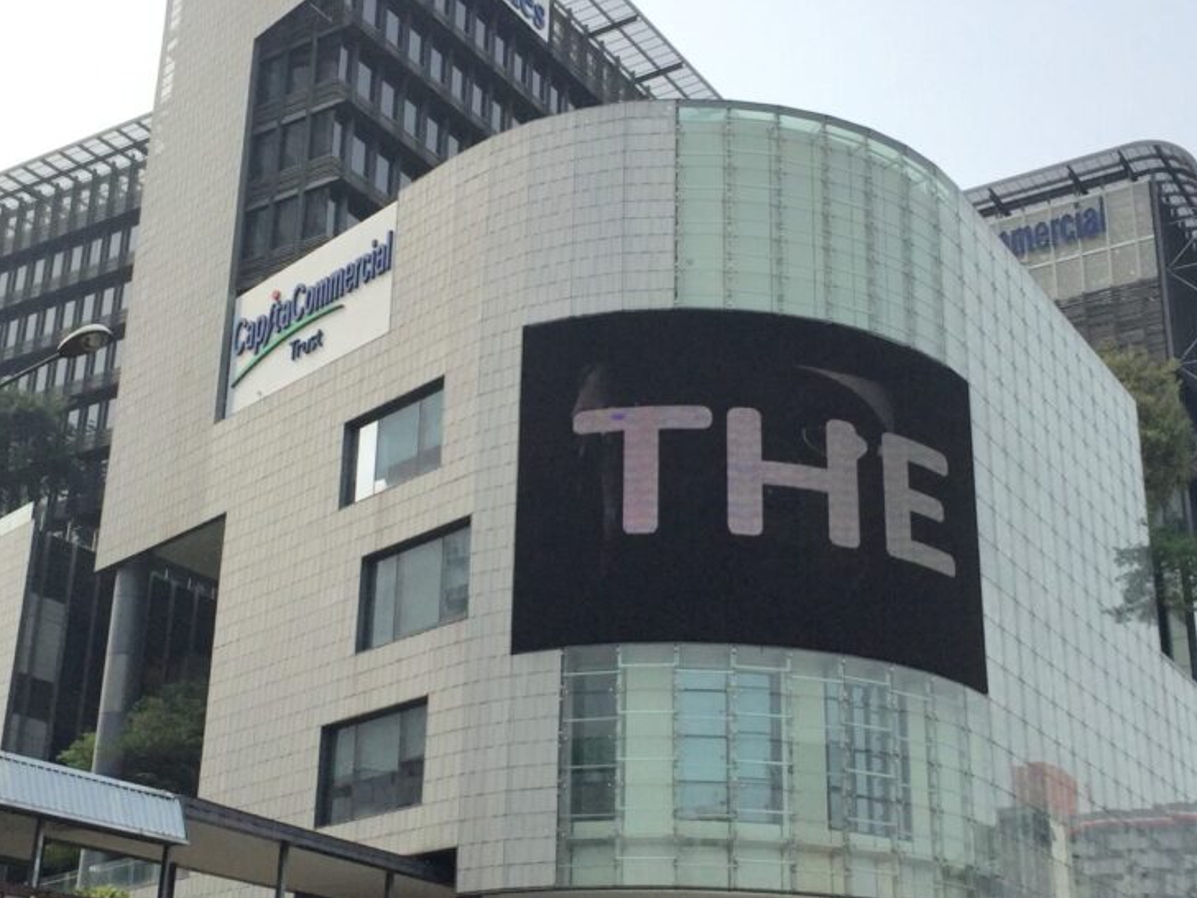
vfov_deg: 28.5
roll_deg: -3.1
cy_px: 525
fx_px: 1764
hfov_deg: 37.5
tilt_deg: +20.8
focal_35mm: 51
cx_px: 543
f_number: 2.2
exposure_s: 1/4405
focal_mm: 4.15
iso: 32
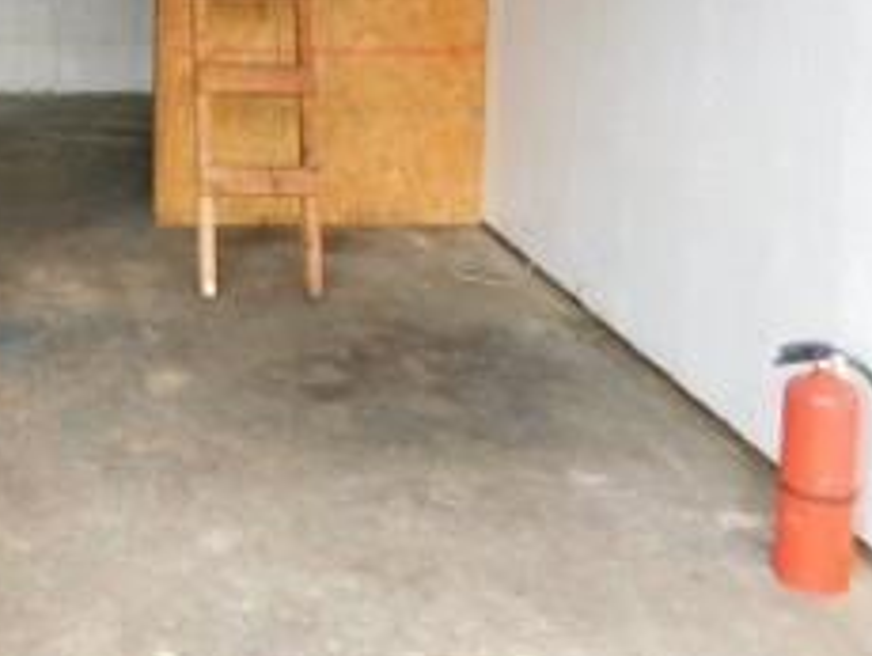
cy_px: -76
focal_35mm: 64
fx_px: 1614
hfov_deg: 28.4
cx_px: 0
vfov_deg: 21.7
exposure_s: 1/125
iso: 125
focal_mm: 4
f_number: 3
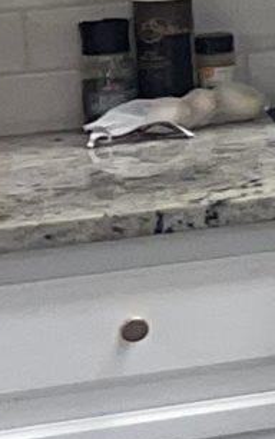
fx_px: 3176
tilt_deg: -7.2
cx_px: 1925
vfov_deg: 7.8
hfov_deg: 3.8
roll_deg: +1.2
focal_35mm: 265
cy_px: -116
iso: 64
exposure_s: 1/15
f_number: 1.6
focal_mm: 5.1
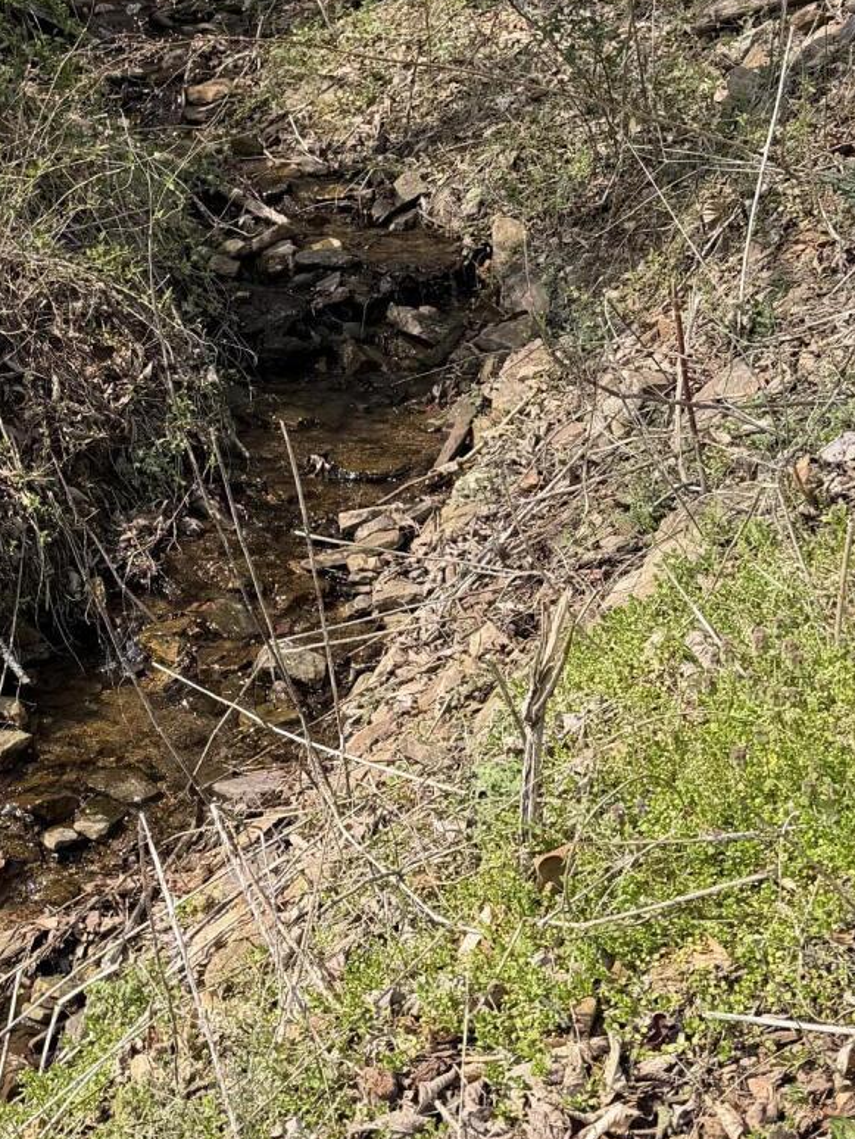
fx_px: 2041
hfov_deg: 23.4
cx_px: 225
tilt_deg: -13.7
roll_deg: -0.8
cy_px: 322
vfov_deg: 30.8
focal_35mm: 62
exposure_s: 1/2169
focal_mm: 6.76
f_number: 1.78
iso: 80
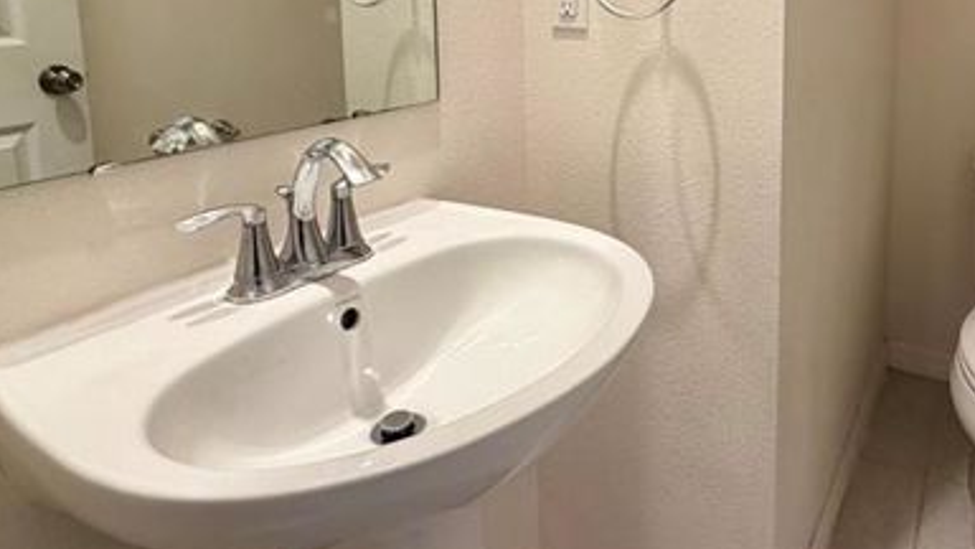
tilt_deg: -7.6
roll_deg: +0.0
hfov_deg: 64.2
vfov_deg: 39.2
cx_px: 722
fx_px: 724
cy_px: 79
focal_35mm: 28
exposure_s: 1/60
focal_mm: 2.22
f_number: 2.2
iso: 200
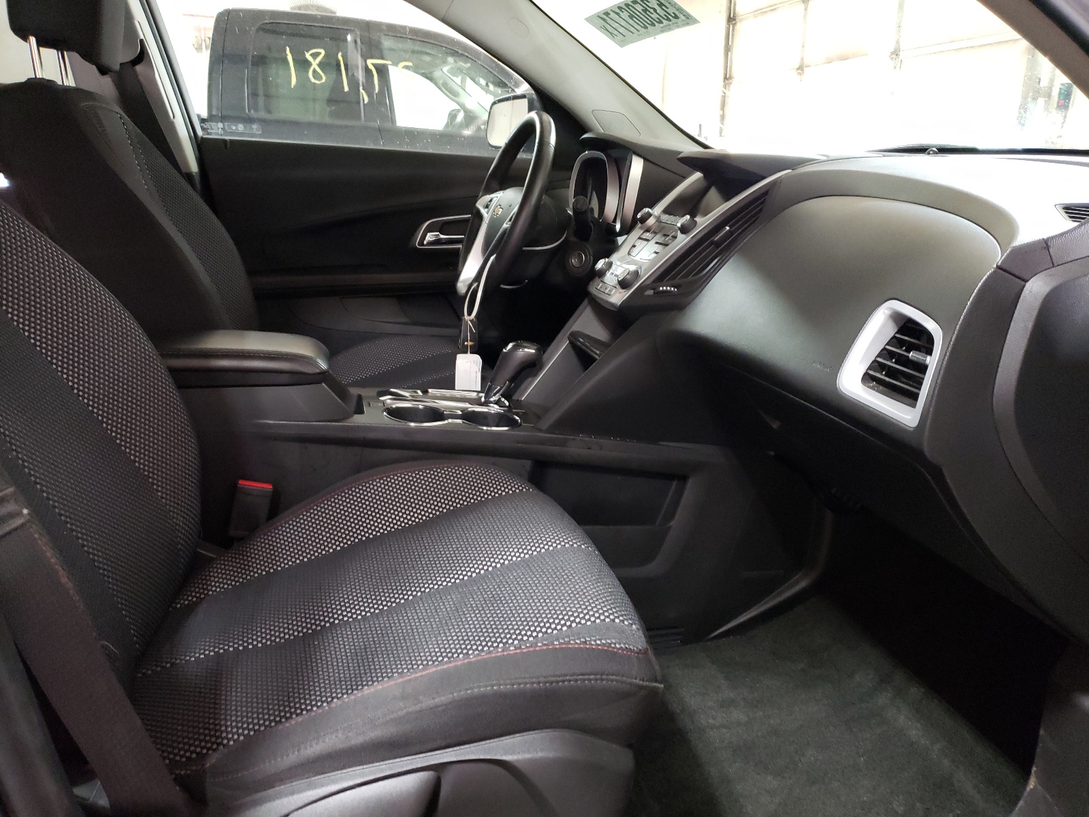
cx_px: 544
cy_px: 408
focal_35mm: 26
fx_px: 818
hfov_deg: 67.3
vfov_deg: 53.1
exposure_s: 1/30
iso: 338
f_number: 1.5
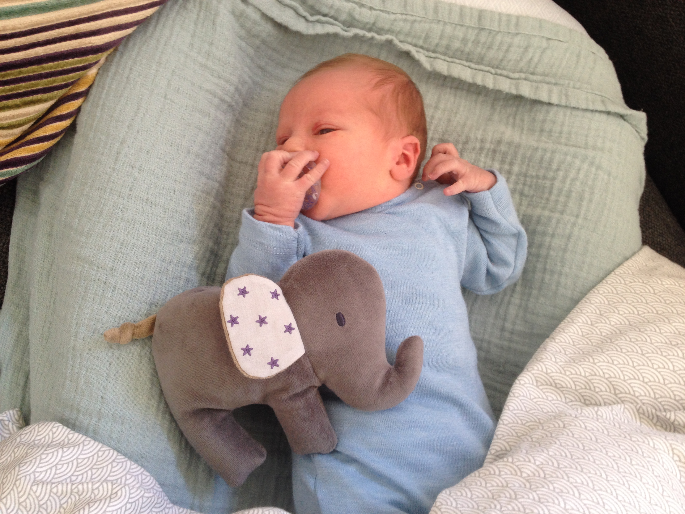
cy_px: 257
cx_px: 342
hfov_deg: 52.6
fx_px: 693
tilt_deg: -72.2
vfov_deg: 40.7
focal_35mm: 35
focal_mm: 4.28
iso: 80
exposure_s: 1/20
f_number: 2.4
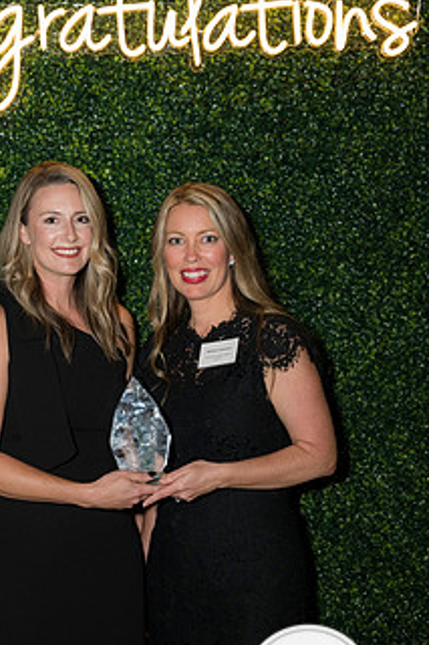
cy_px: 369
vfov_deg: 29.2
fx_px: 1235
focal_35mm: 69
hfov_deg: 19.6
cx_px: 139
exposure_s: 1/160
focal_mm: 49
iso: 800
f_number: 5
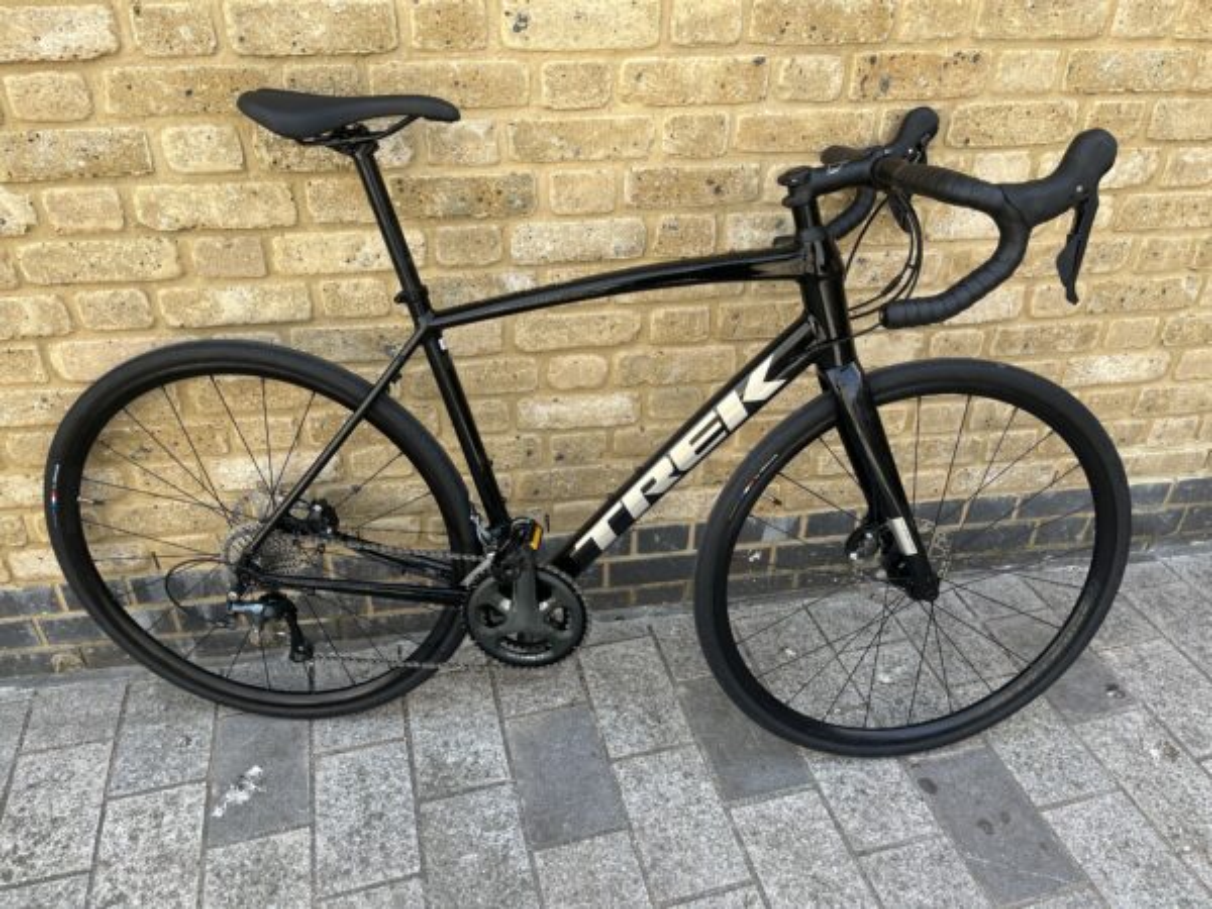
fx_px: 910
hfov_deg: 67.3
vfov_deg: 53.1
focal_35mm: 26
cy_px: 454
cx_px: 606
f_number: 1.6
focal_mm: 5.1
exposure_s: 1/421
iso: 50
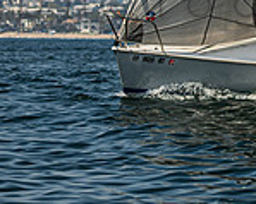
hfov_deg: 3.9
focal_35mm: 489
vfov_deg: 3.2
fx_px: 3703
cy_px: -64
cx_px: 392
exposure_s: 1/4000
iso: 280
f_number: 4.5
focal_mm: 100
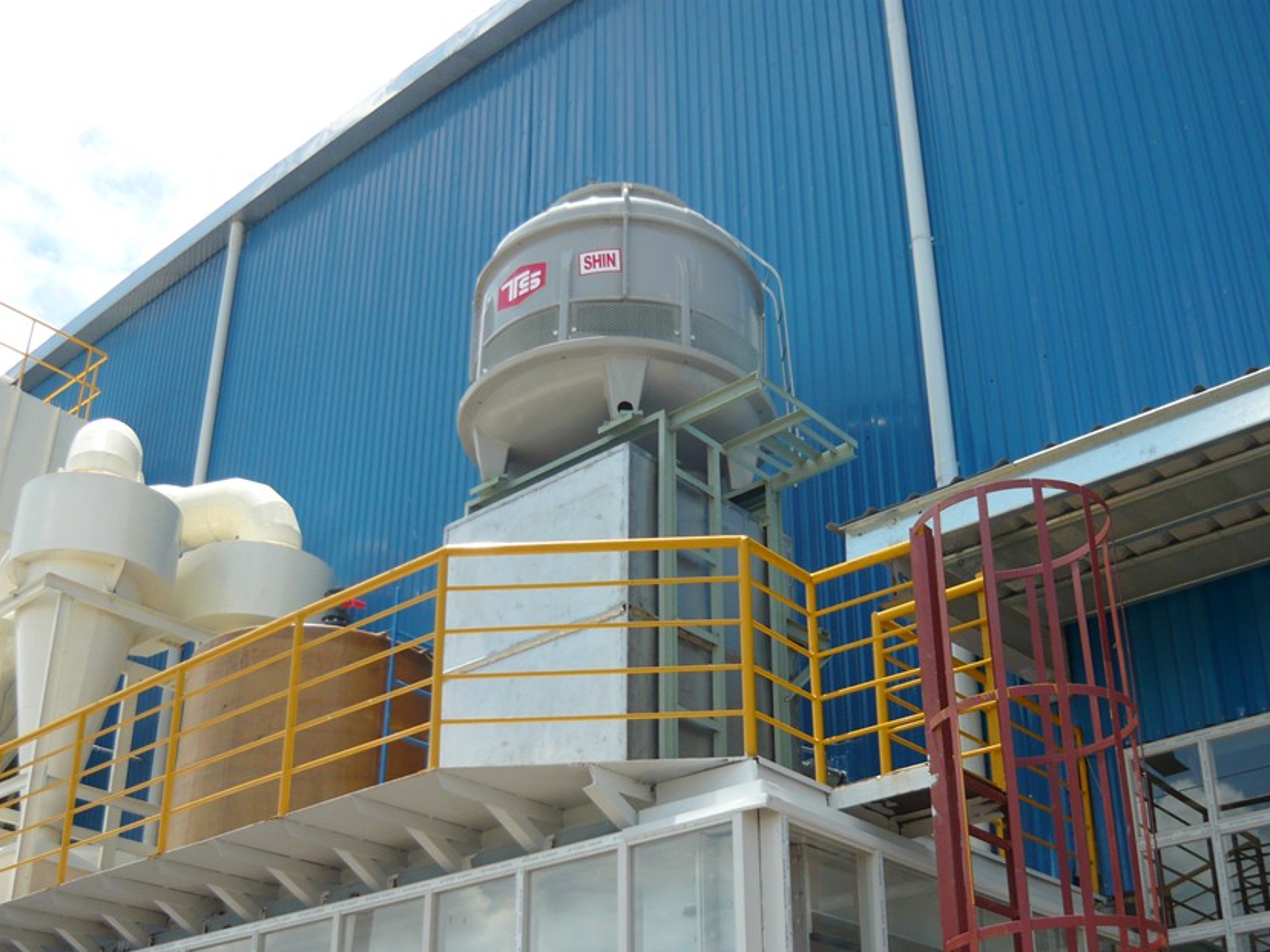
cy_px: 560
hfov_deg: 47.9
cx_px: 643
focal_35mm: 39
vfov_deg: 36.7
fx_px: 1431
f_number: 8
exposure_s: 1/125
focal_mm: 5.5
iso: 100
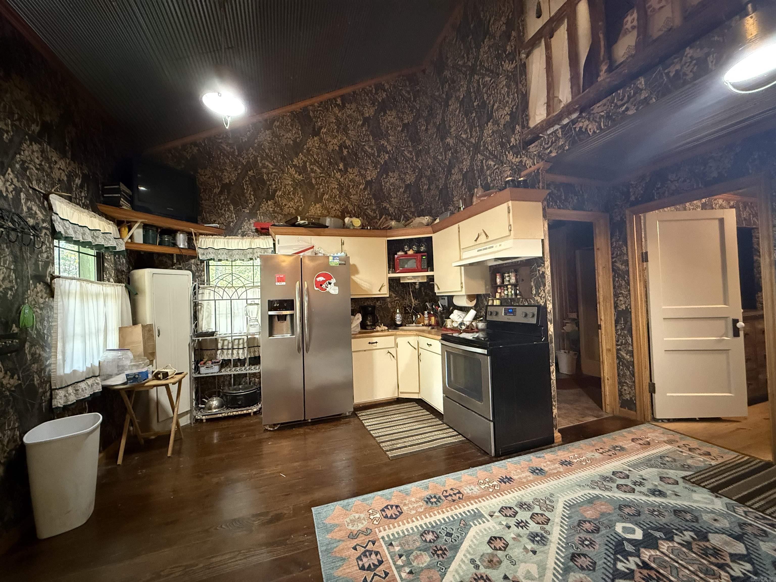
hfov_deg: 102.1
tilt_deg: +2.2
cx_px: 388
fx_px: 314
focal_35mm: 14
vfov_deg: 85.7
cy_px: 291
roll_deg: +2.3
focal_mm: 2.22
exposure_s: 1/40
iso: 1250
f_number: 2.2
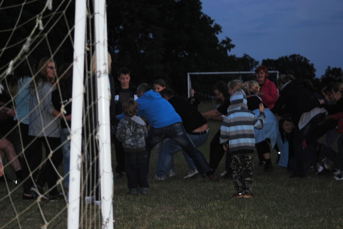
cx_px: 172
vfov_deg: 13.1
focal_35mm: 105
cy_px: 114
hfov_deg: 19.4
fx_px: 1001
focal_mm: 70
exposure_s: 1/60
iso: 200
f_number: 4
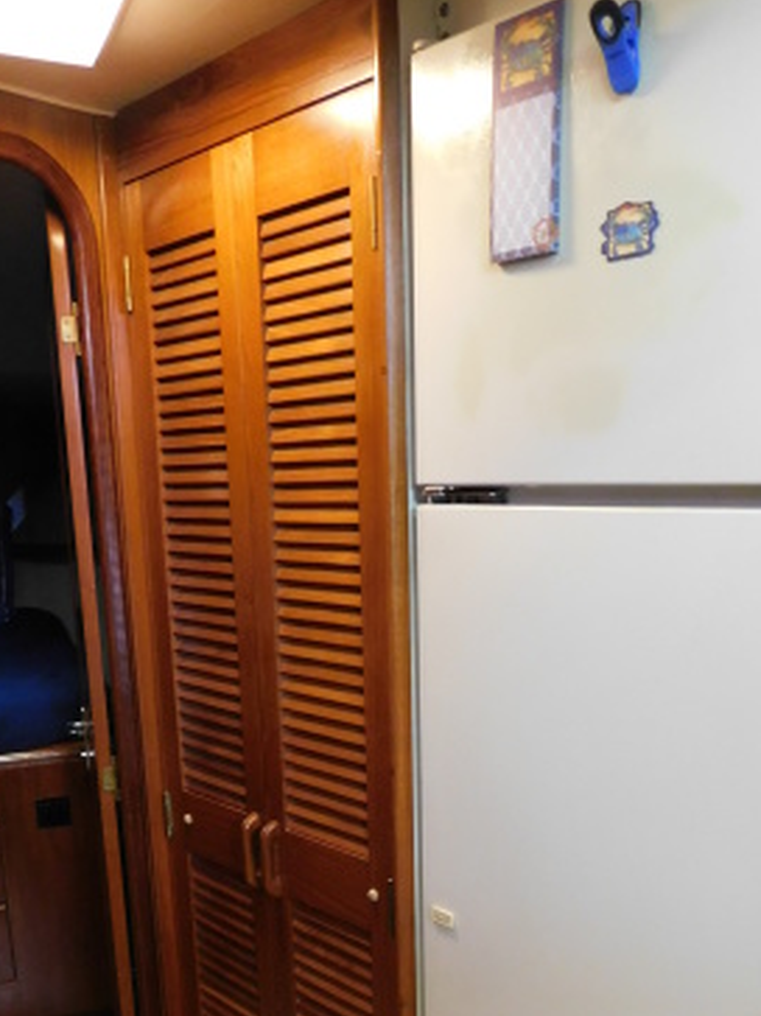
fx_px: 1115
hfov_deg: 37.7
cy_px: 775
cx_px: 389
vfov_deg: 47.0
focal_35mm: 38
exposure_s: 1/20
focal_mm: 4
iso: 400
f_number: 3
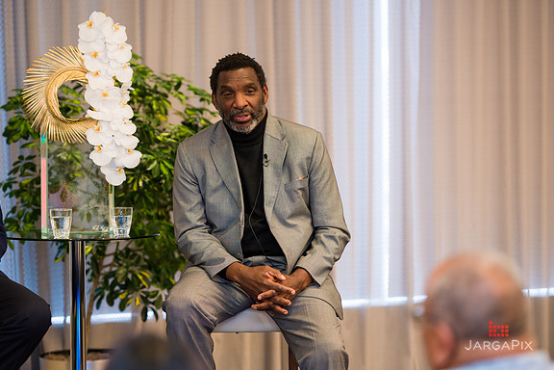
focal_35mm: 141
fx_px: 2170
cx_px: 278
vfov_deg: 9.7
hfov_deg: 14.6
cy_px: 185
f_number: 3.2
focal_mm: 140
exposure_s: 1/200
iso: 800
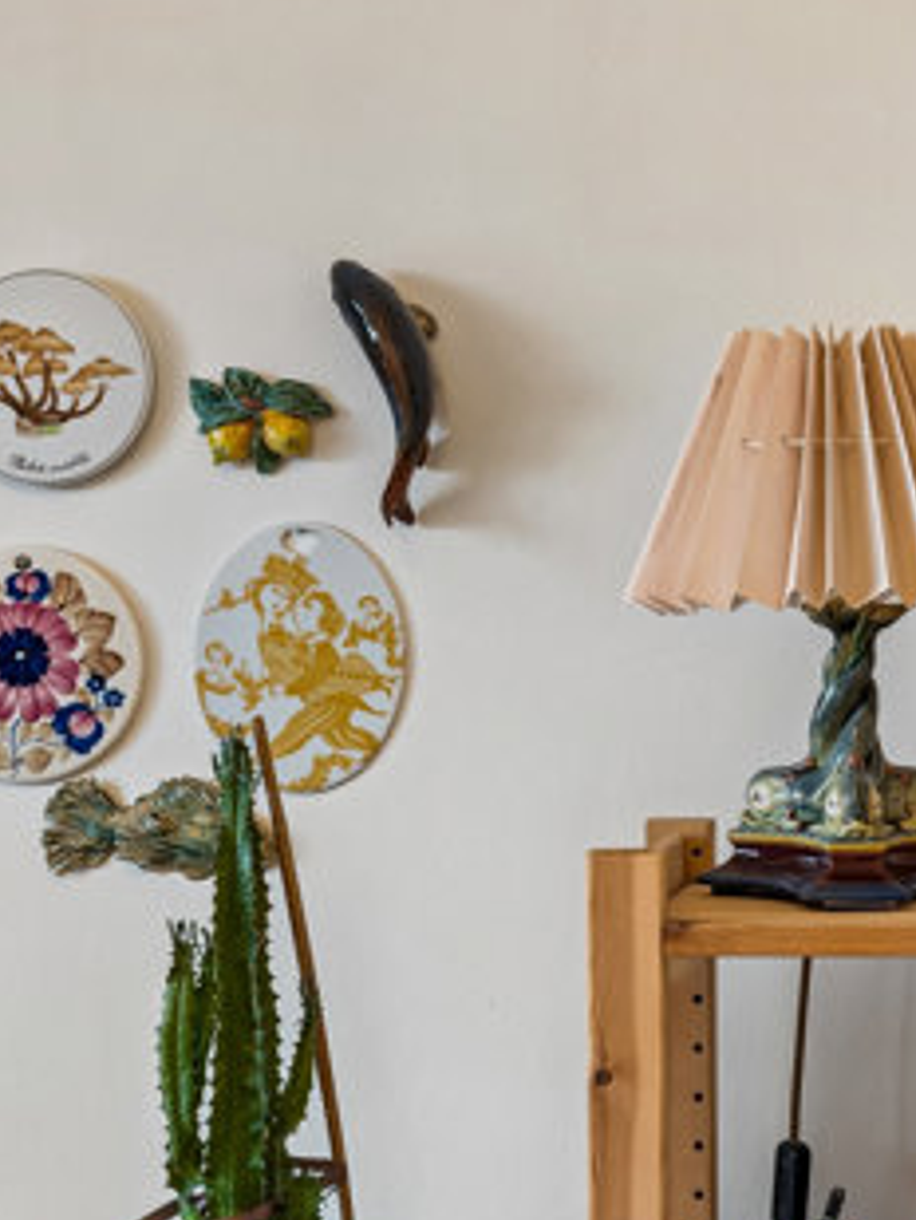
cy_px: 657
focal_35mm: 87
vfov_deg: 22.5
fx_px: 3067
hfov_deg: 16.3
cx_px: 1090
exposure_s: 1/30
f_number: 8
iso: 200
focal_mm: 35
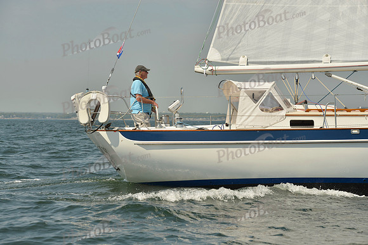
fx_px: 1074
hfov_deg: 19.5
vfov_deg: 13.0
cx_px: 184
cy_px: 122
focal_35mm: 105
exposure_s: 1/1250
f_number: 8
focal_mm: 105
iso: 200
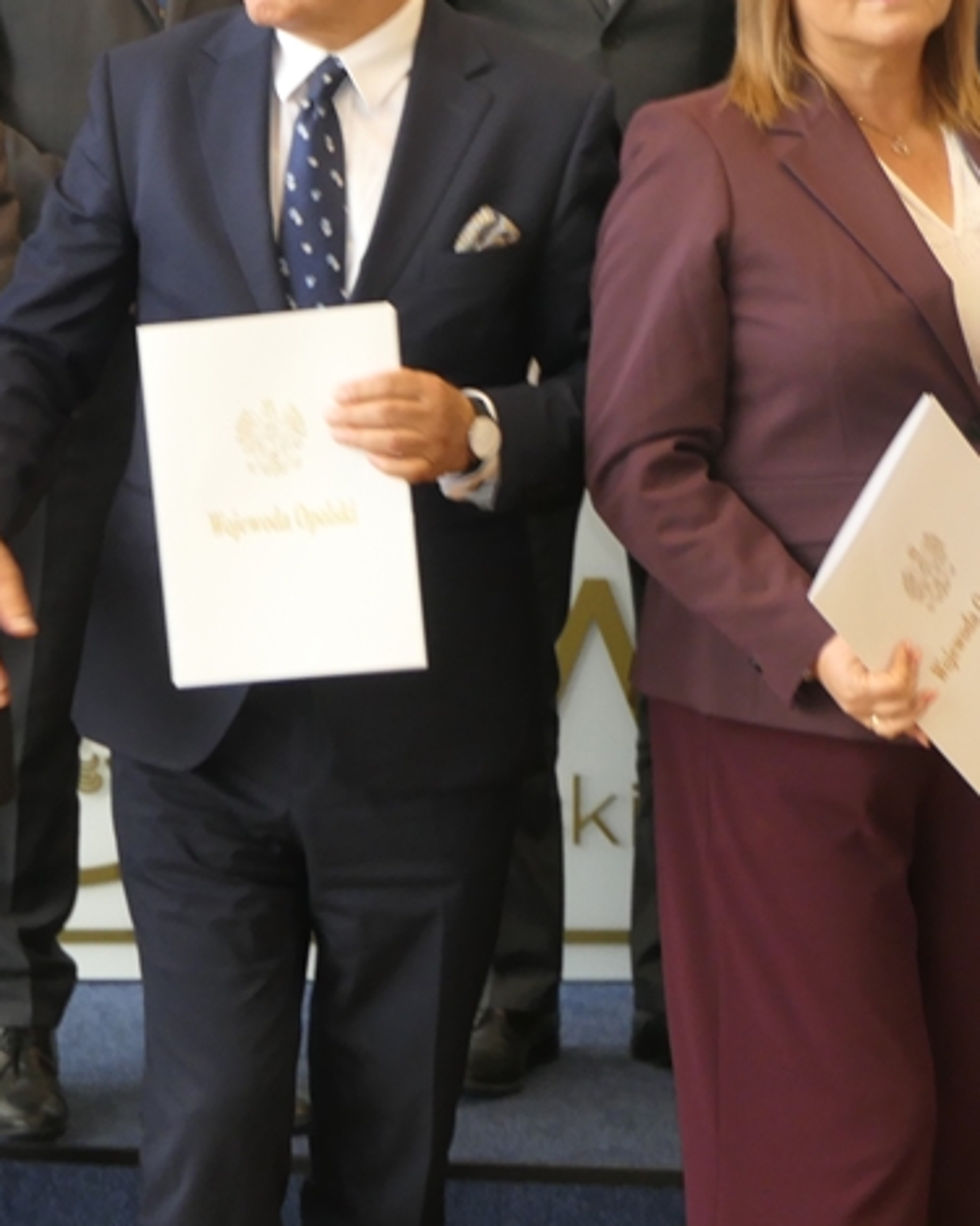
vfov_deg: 16.0
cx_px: 206
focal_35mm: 120
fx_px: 4352
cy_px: 433
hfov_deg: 12.8
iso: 800
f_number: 3.7
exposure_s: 1/60
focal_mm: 22
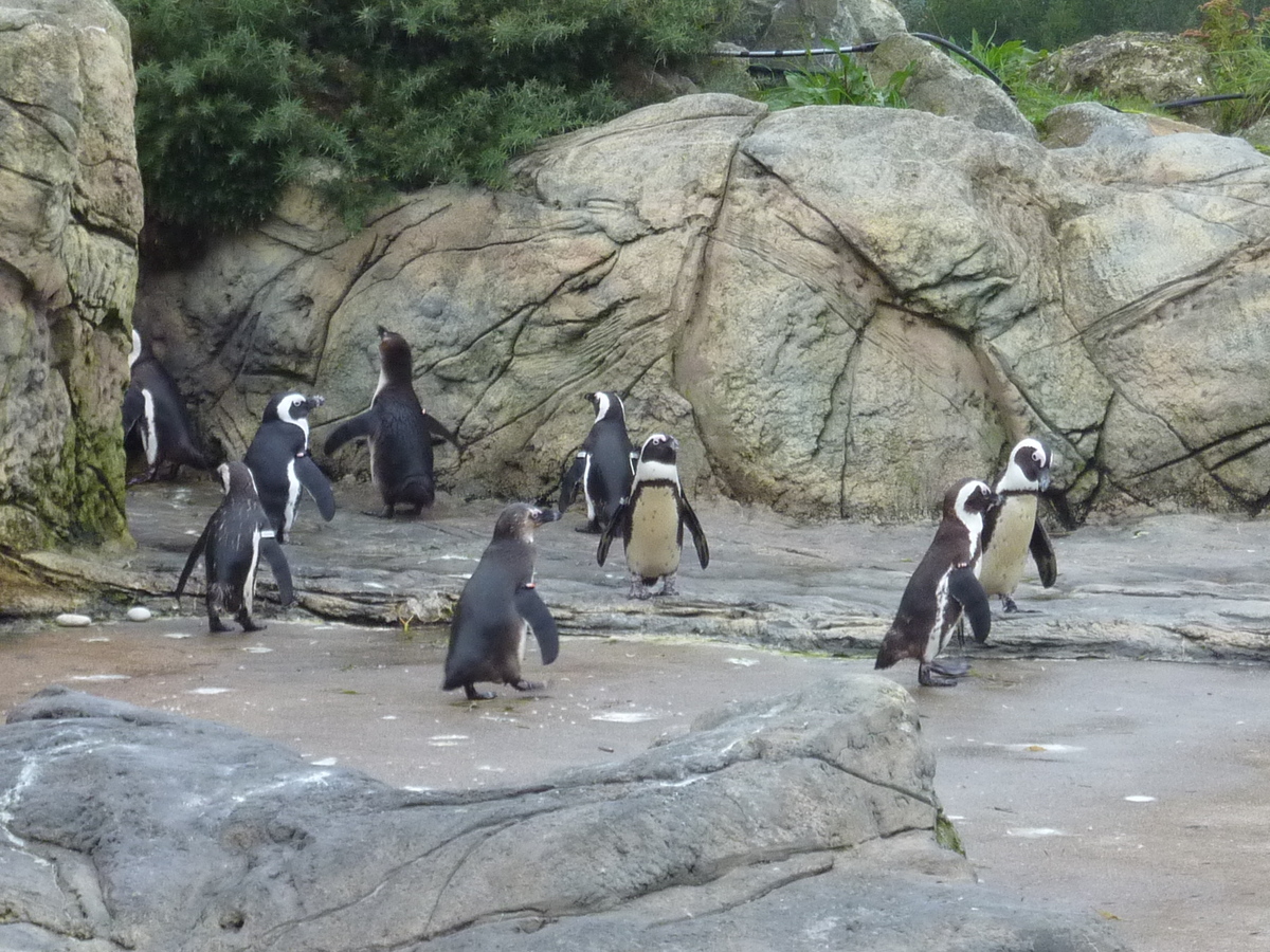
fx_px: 6347
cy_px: 476
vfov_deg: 8.6
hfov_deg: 11.4
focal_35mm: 173
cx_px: 635
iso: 200
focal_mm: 15.8
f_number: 4.3
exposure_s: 1/50
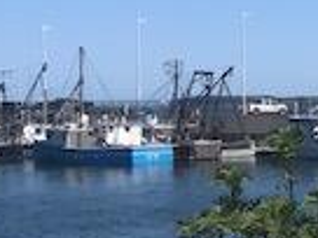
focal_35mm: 132
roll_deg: +0.4
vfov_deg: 11.2
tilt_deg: +0.5
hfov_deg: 13.2
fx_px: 1213
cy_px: 121
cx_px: 603
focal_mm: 3.99
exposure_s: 1/2519
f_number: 1.8
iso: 20
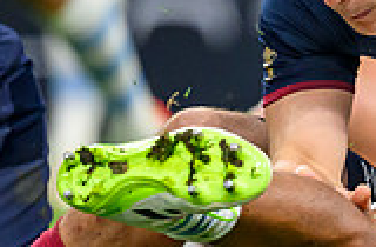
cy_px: 248
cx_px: 657
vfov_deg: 0.6
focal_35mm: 2201
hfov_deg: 0.9
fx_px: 22877
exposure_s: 1/2000
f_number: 3.2
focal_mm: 400
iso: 3200
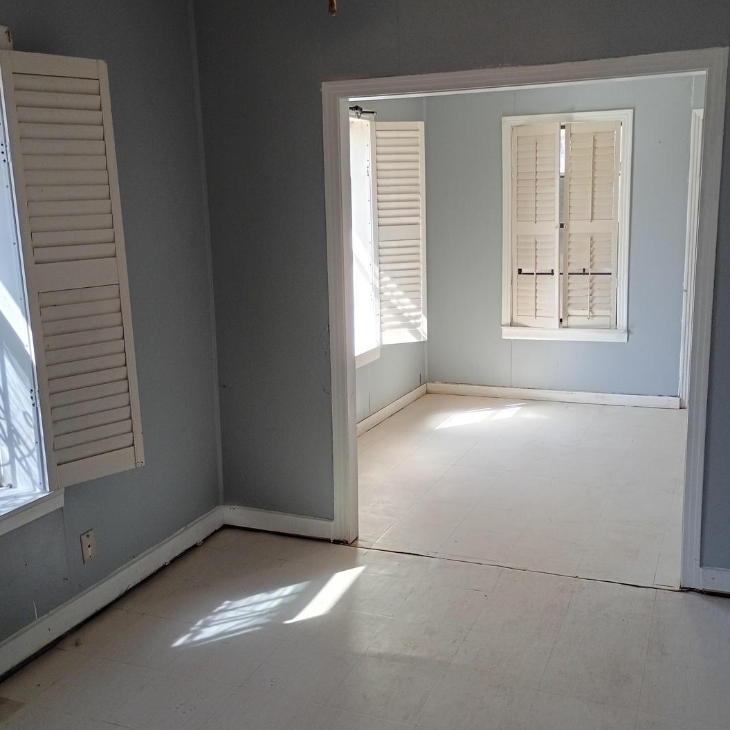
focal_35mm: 35
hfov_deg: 47.2
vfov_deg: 47.2
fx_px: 835
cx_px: 361
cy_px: 363
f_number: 1.8
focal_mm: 4.27
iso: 152
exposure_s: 1/60
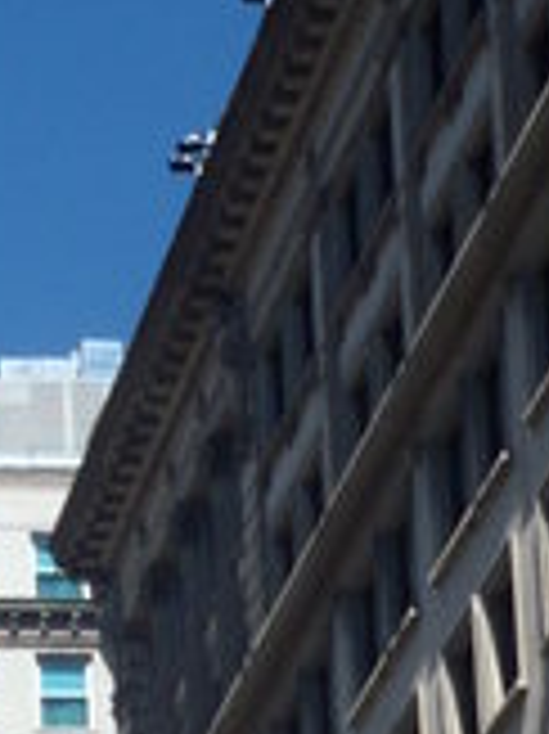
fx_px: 4023
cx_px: -776
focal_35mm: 190
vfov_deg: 9.2
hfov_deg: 7.3
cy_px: 1846
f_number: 5
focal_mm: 6.53
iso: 64
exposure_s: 1/320
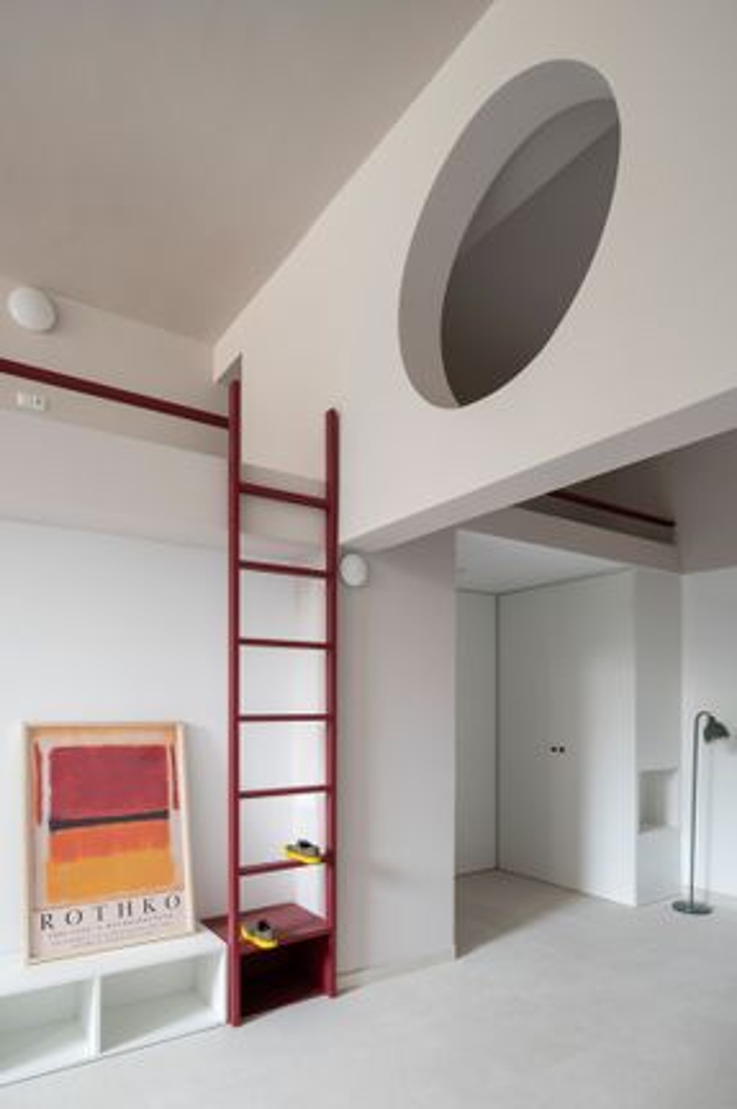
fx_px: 616
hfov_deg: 61.8
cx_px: 368
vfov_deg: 84.0
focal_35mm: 20
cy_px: 554
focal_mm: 20
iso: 100
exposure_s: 3
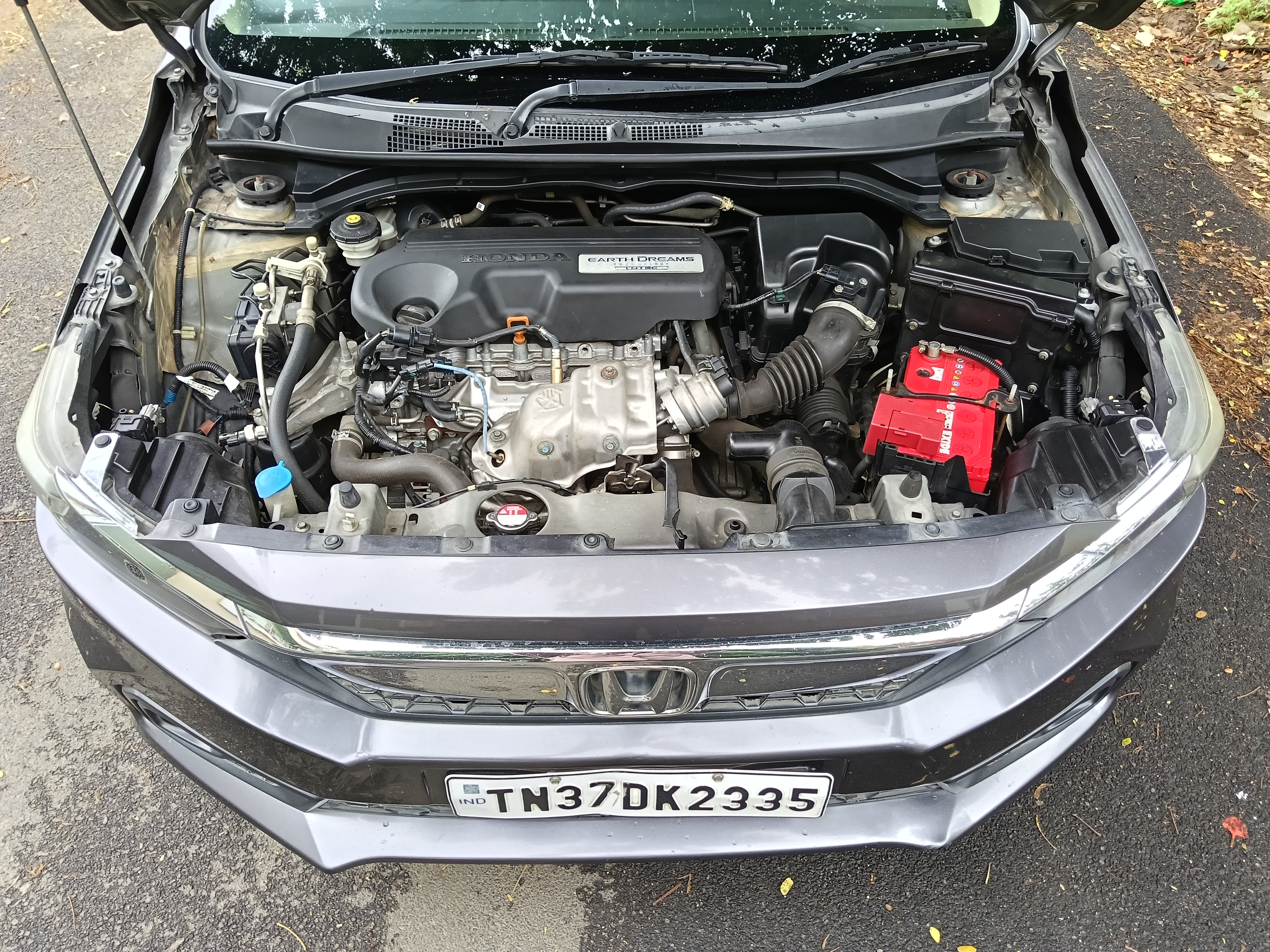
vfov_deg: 51.4
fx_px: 991
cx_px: 635
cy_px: 476
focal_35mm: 27
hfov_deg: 65.3
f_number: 1.8
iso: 125
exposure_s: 1/100
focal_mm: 3.98
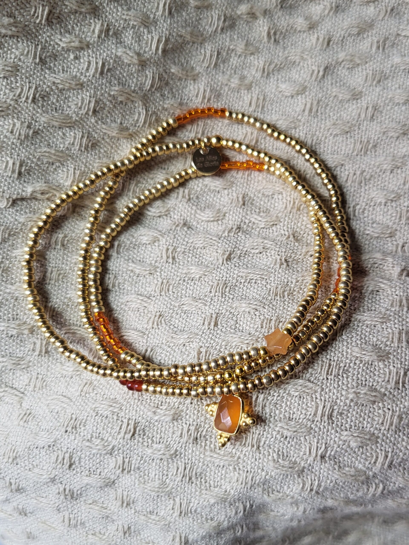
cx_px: 204
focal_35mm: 26
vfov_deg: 67.3
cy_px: 272
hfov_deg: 53.1
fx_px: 410
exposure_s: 1/100
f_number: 1.8
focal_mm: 5.4
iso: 160
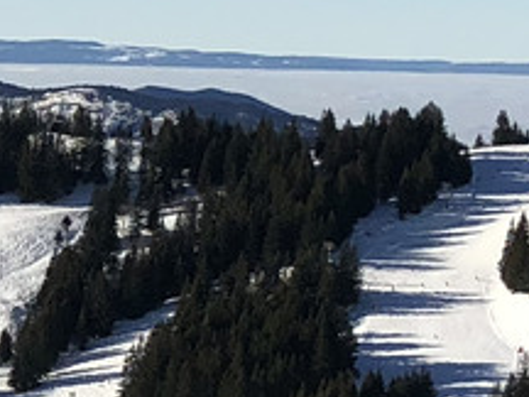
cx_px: -338
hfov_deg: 9.2
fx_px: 3163
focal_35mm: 207
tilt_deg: -4.6
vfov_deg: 7.2
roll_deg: -1.1
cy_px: 328
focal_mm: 4
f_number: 1.8
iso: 20
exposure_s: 1/4367
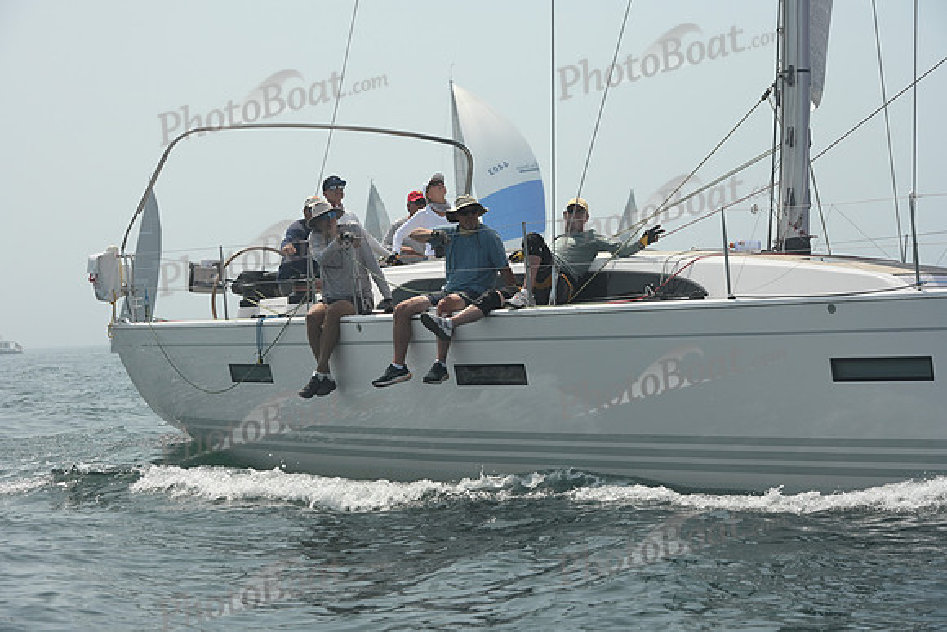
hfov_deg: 17.6
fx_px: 3052
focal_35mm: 116
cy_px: 316
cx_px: 474
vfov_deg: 11.8
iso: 320
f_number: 9
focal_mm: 116
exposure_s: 1/1250
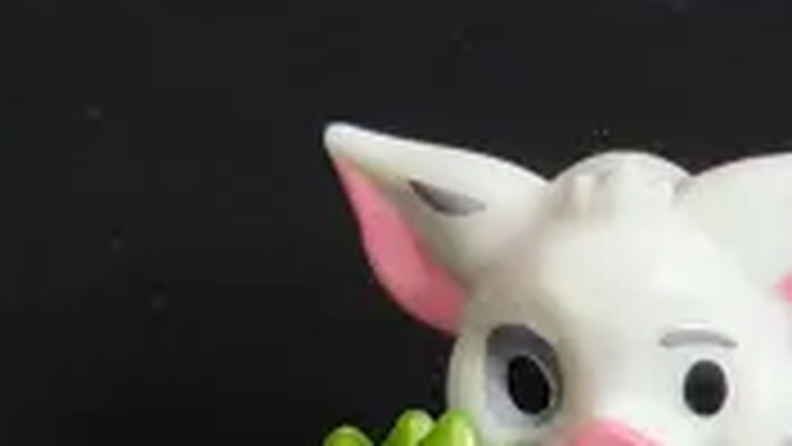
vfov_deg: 7.0
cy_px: 590
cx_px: 1656
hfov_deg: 11.2
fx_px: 3591
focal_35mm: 171
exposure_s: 1/100
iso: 100
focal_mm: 2.87
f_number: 2
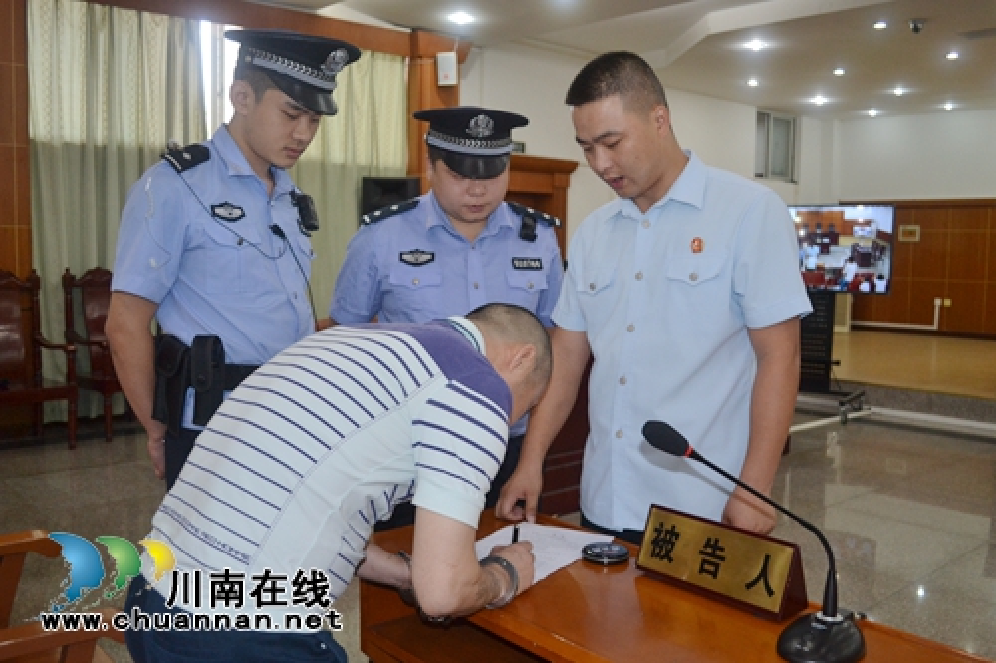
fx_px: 913
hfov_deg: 57.2
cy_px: 332
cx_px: 498
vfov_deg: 39.9
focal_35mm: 33
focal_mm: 22
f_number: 3.8
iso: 720
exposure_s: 1/60
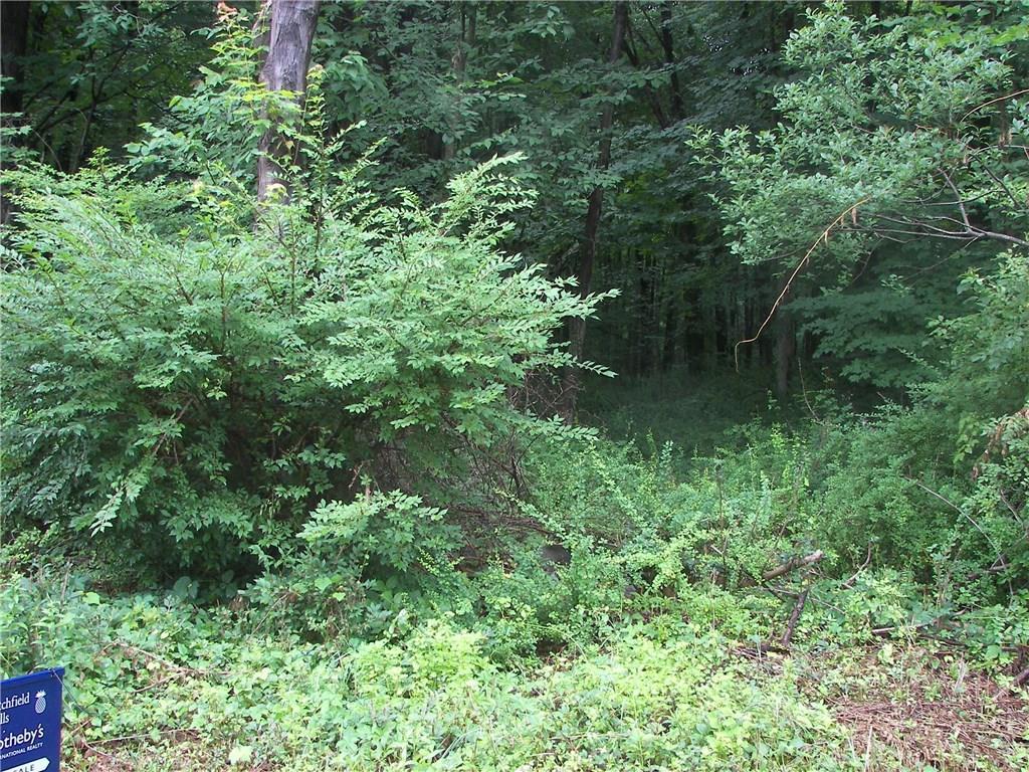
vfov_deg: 39.7
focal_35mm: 36
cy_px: 386
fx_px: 1070
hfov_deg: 51.4
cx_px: 514
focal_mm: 6
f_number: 2.8
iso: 64
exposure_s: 1/30
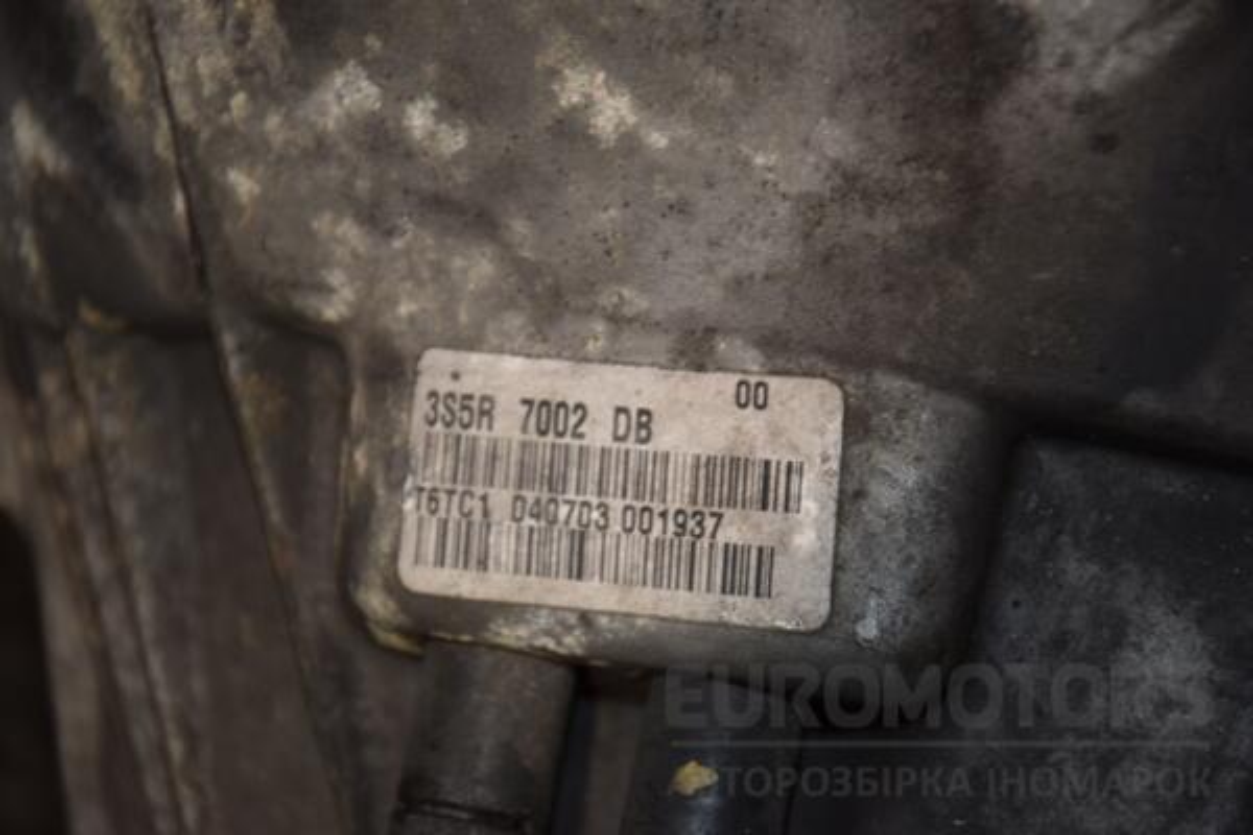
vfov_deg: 8.7
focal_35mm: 158
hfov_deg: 13.0
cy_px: 418
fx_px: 5481
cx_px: 626
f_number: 5.6
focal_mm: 105
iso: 800
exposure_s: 1/60
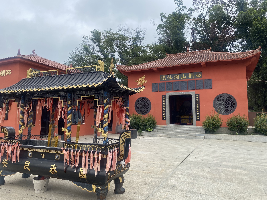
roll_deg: +0.0
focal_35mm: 26
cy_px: 100
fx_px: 201
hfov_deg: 67.3
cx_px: 134
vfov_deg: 53.1
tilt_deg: +6.6
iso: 32
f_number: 1.8
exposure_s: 1/1412
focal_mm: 4.25
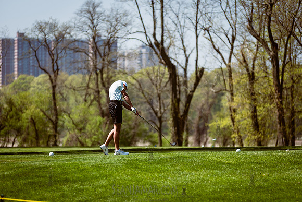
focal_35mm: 200
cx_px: 151
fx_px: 1678
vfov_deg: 6.9
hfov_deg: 10.3
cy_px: 101
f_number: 3.5
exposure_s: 1/1000
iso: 100
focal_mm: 200
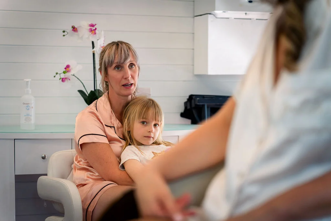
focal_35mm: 75
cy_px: 110
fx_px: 690
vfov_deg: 18.2
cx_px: 166
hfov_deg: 27.0
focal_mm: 75
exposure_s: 1/200
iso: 640
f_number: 2.8
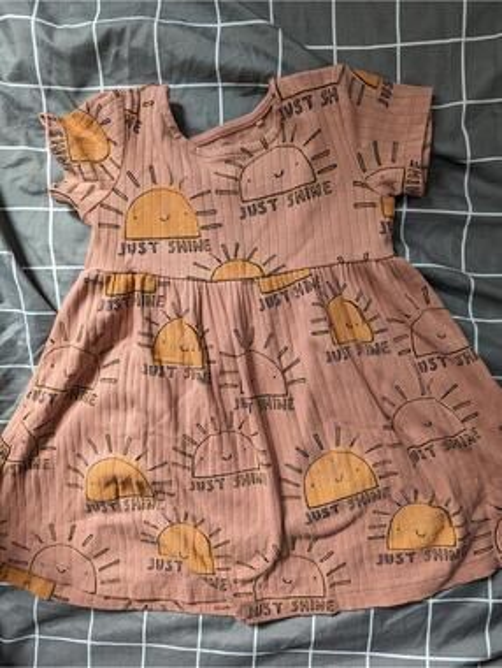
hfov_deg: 56.9
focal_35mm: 24
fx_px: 463
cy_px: 334
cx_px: 251
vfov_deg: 71.5
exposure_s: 1/174
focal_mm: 6.81
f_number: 1.85
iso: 335
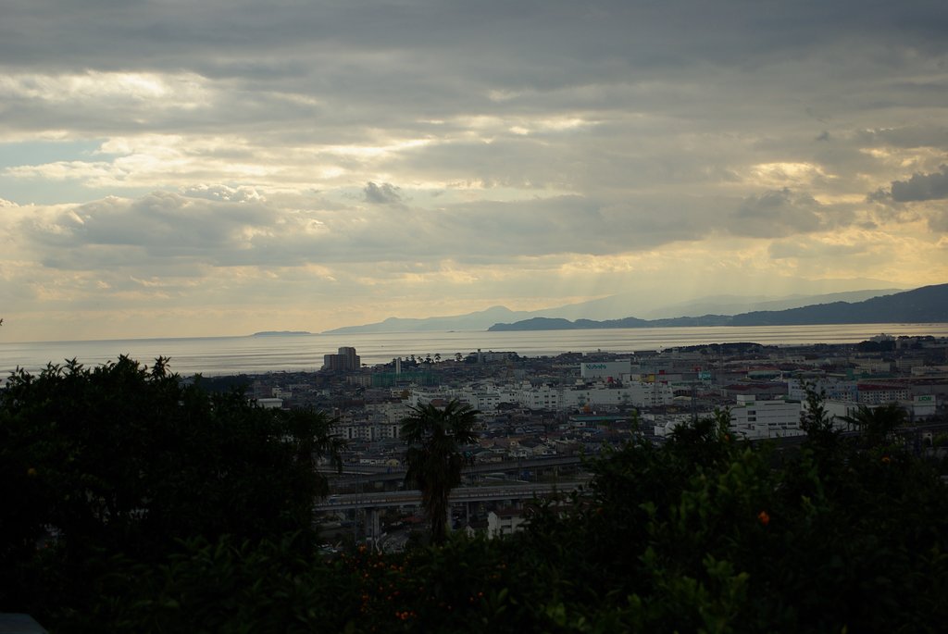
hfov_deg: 29.8
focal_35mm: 68
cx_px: 474
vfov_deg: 20.2
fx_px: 1779
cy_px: 317
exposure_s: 1/640
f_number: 4
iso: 100
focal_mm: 45
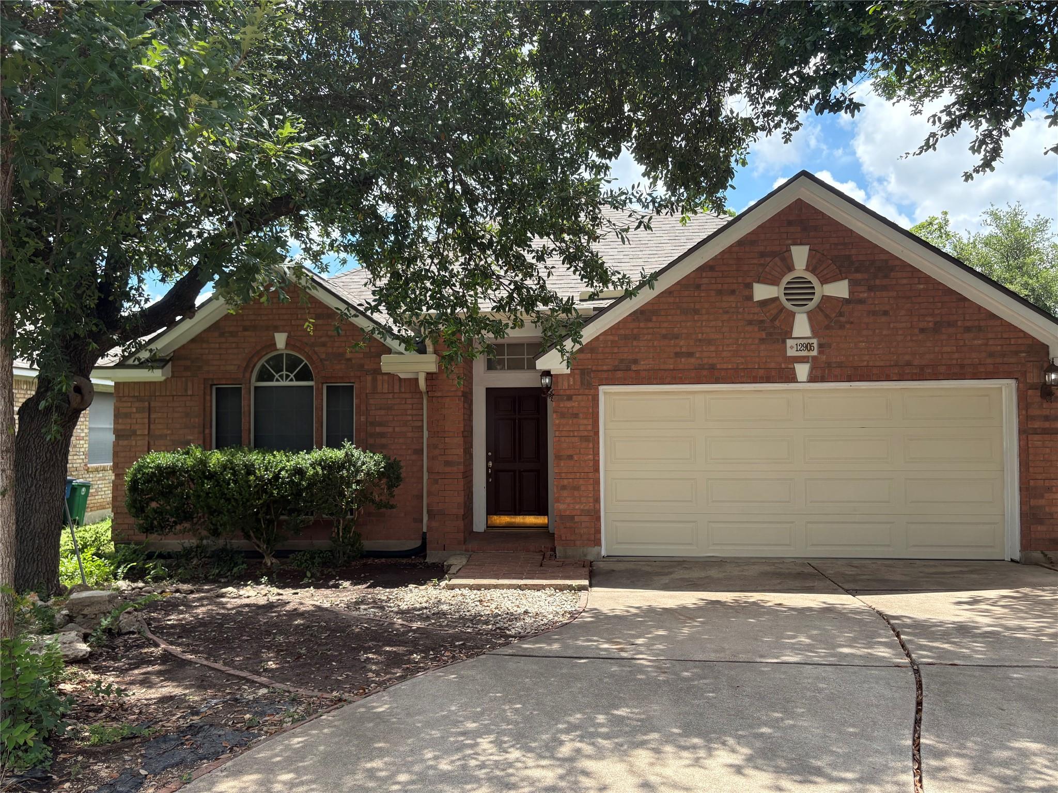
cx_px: 529
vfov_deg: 53.1
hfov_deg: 67.3
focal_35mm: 26
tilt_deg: +2.6
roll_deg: +0.7
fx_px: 795
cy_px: 396
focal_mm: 5.96
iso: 64
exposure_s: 1/1451
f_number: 1.6
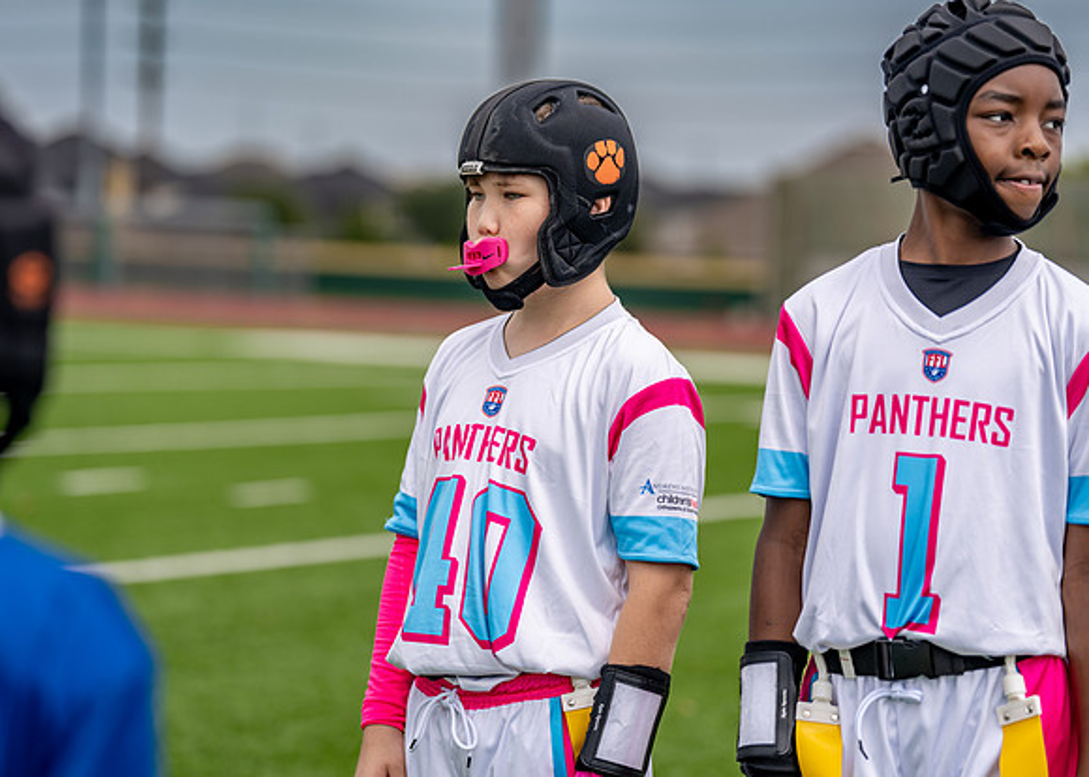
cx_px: 531
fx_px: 3963
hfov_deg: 15.6
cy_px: 379
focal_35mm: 128
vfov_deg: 11.2
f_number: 2.8
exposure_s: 1/1600
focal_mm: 118
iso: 100
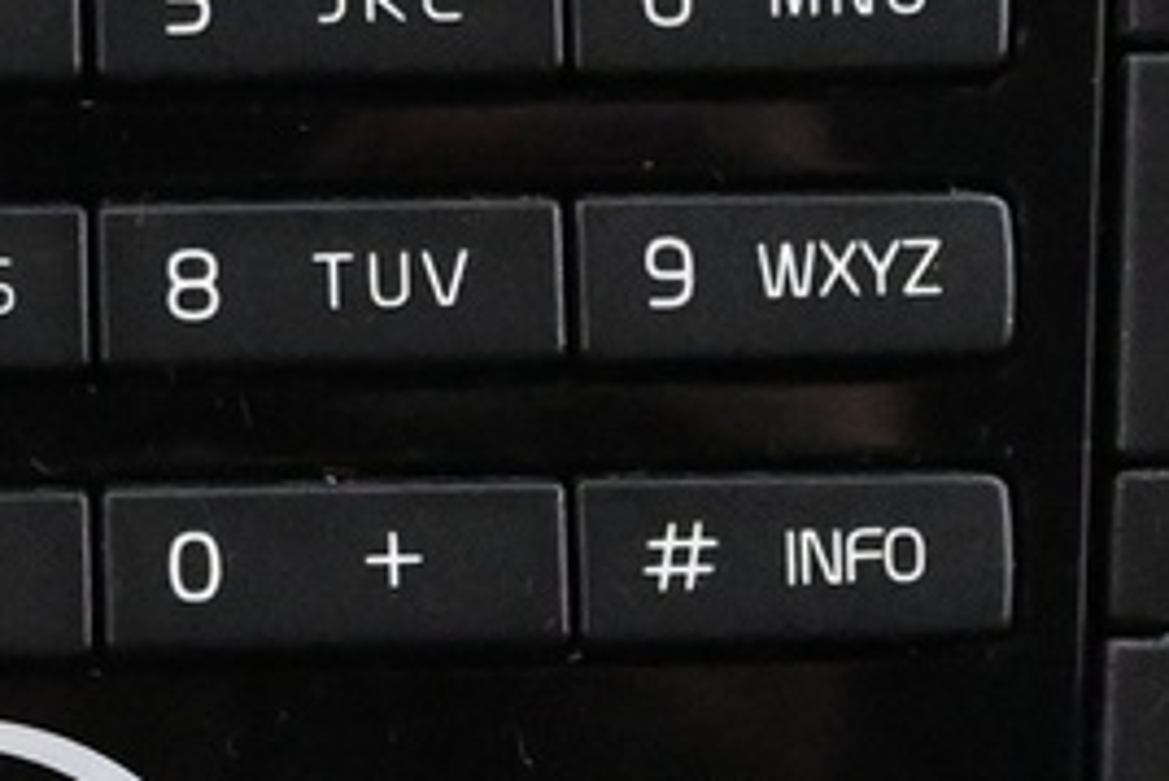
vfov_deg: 7.8
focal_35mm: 177
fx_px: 5734
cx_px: 423
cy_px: 620
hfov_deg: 11.6
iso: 9000
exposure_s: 1/30
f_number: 3.8
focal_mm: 19.5
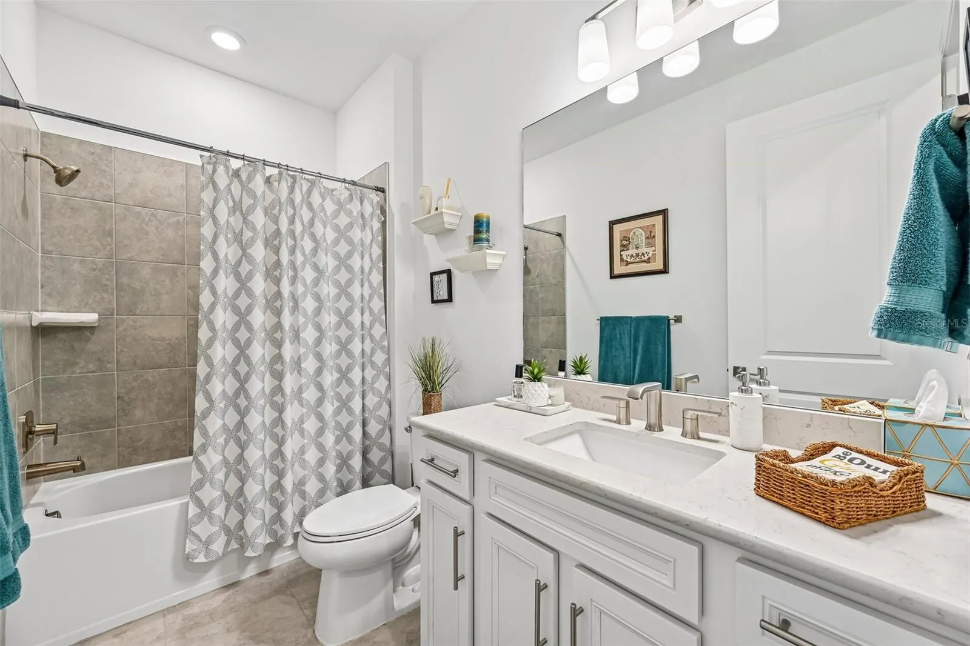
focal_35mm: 14
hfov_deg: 104.3
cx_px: 485
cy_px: 323
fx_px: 377
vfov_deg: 81.2
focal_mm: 14
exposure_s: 1/50
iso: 400
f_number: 8
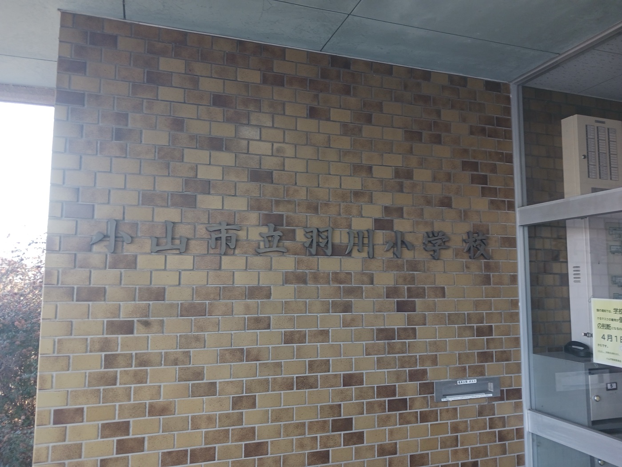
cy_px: 234
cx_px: 311
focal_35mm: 27
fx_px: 485
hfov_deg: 65.3
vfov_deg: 51.4
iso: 64
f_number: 1.8
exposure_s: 1/50
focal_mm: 4
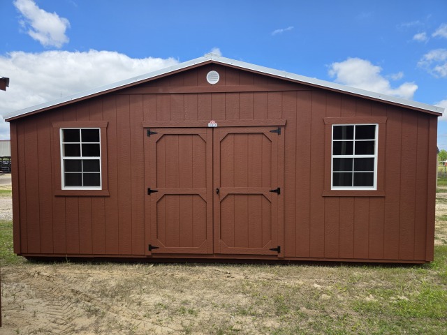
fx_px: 297
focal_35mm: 23
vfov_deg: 58.9
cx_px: 224
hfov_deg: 73.9
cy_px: 168
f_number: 1.7
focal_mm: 6.3
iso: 80
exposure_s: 1/4434
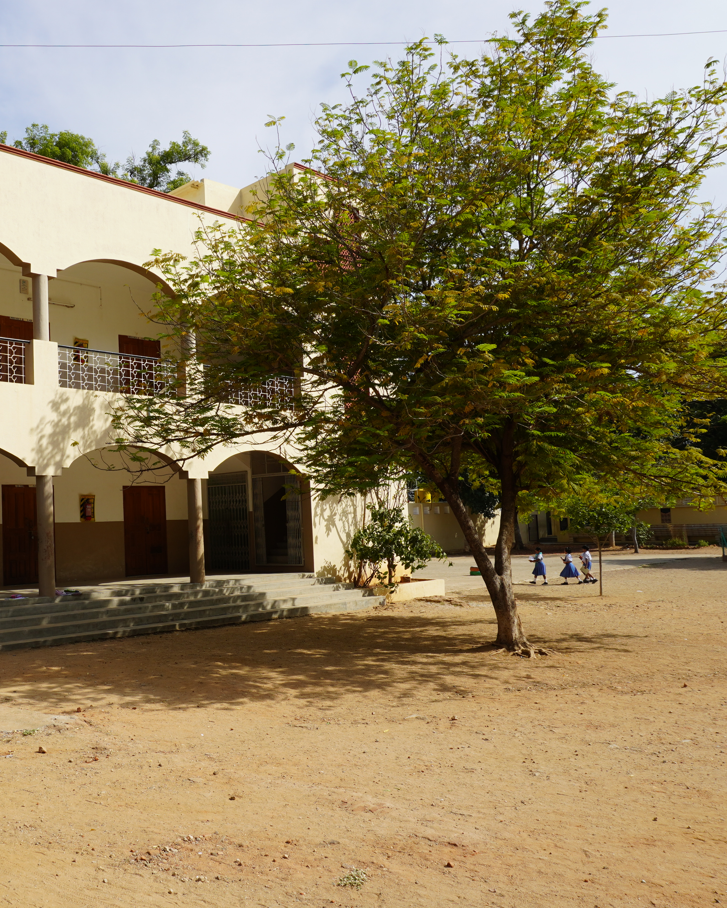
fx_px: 914
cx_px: 134
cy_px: 453
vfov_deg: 52.8
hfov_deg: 41.3
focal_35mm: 34
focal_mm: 16
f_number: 10
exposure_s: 1/160
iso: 100
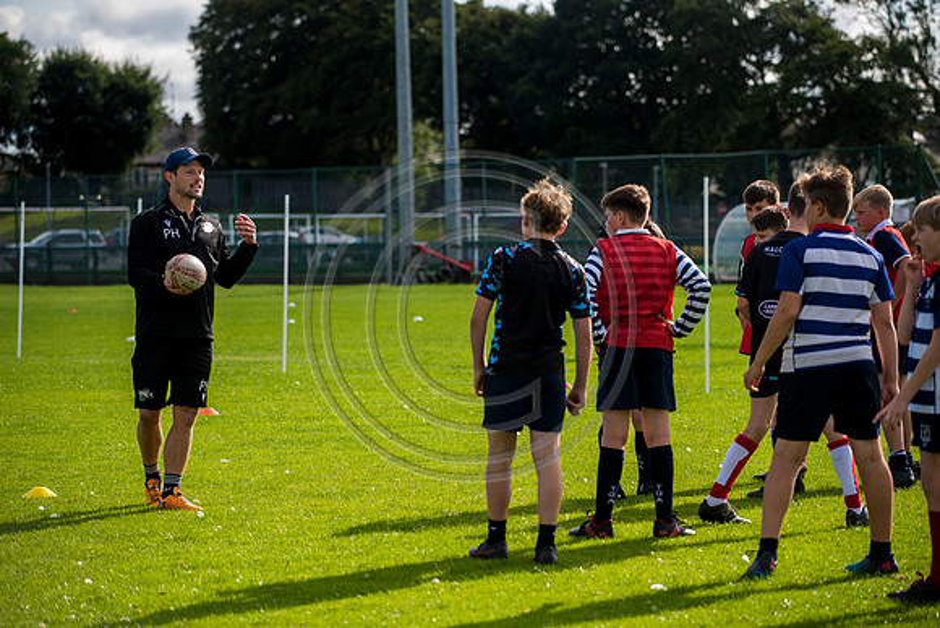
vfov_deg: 10.2
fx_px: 3526
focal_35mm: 135
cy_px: 314
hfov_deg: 15.2
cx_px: 470
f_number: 4
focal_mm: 135
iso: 250
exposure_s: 1/1250
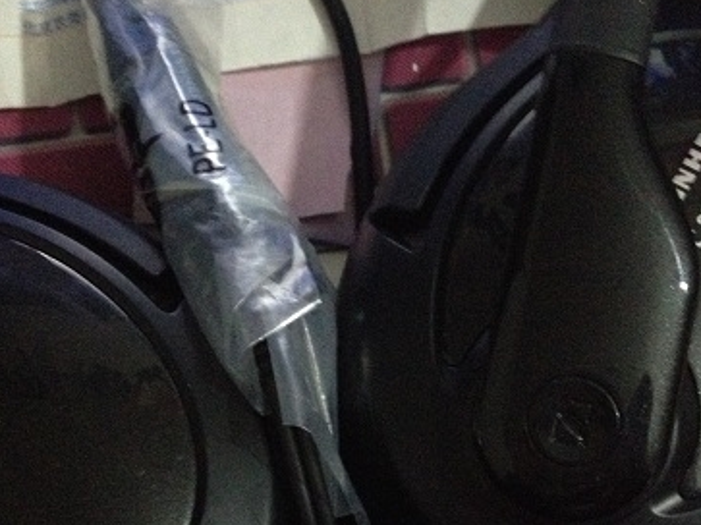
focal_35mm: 63
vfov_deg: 23.2
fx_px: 1275
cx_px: 318
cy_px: 334
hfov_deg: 30.7
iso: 800
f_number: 2.4
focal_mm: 4.28
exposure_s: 1/15
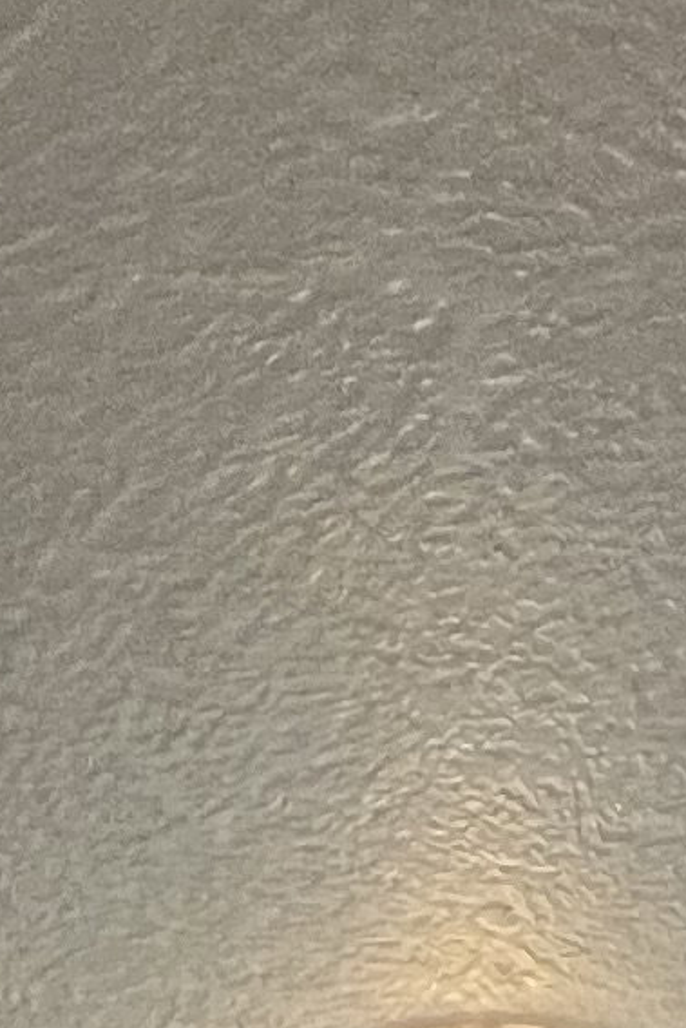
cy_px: 3046
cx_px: 393
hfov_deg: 14.3
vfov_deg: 11.7
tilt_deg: -6.9
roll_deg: +0.2
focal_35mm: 96
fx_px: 2742
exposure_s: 1/120
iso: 250
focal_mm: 1.57
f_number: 1.8
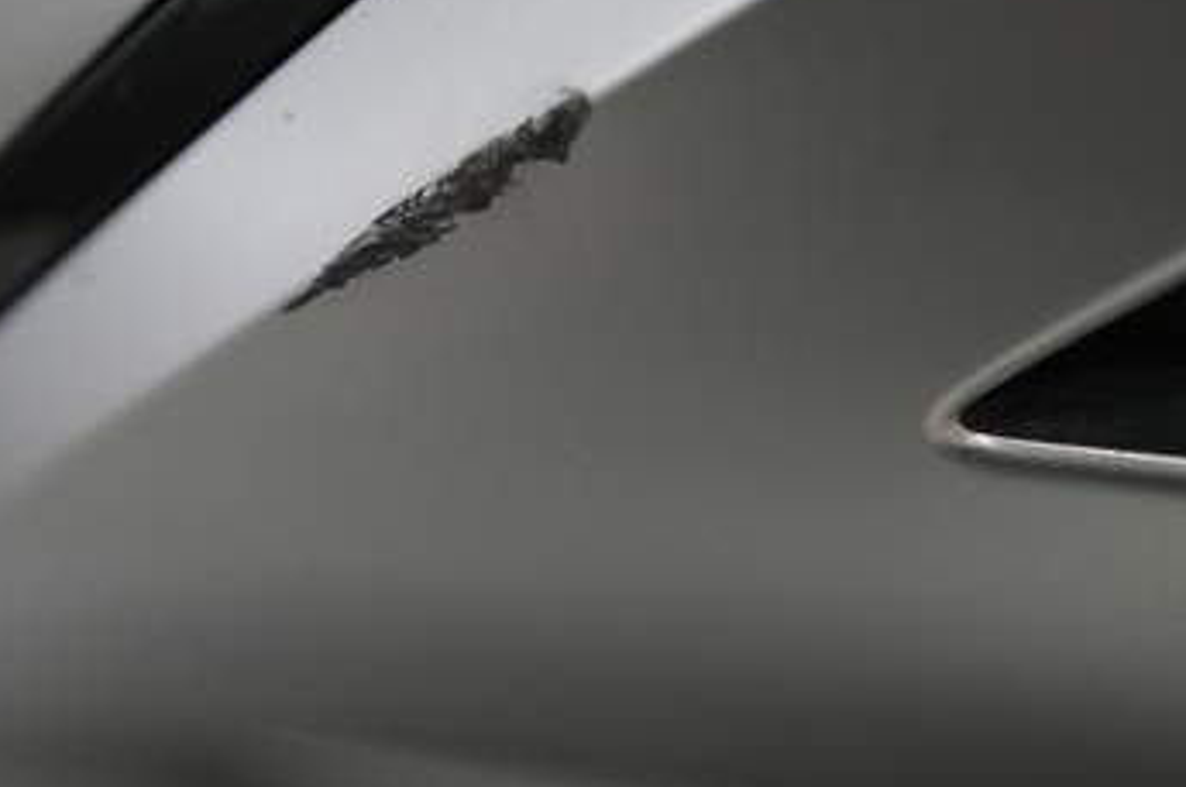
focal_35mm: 52
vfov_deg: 25.6
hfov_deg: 38.0
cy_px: 186
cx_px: 454
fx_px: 1711
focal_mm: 28
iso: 2000
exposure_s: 1/160
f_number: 2.8
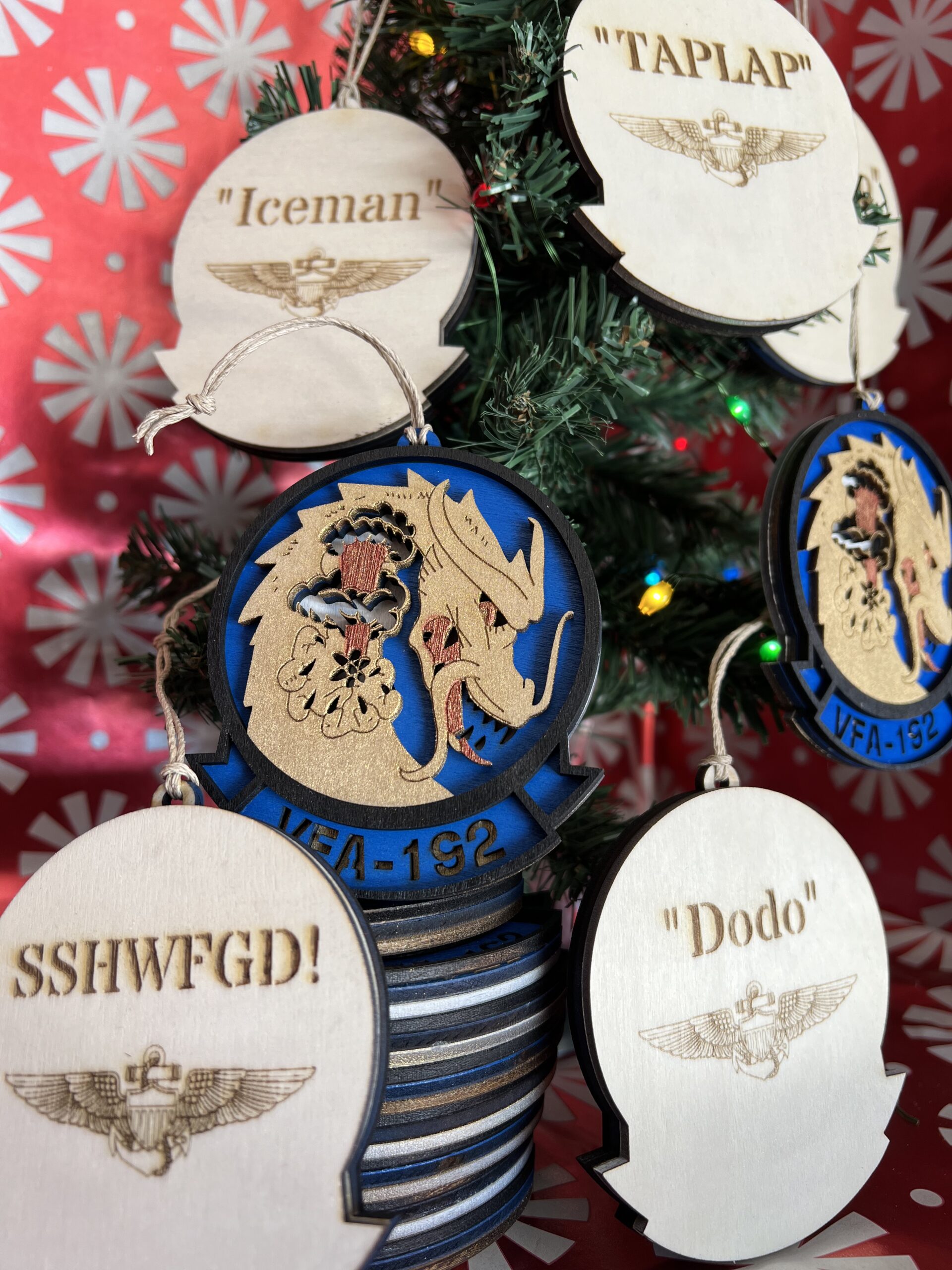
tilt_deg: -2.9
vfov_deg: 67.3
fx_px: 953
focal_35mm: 26
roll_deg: -3.1
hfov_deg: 53.1
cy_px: 635
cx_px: 476
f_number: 1.5
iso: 40
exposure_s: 1/121
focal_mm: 5.7
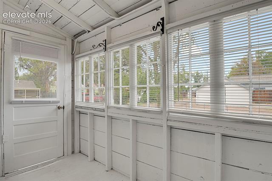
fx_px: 128
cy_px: 90
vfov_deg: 70.4
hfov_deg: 93.3
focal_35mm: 17
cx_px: 136
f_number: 8
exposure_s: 1/5
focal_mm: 17
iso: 250
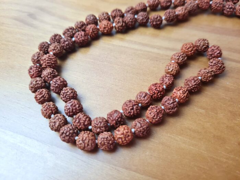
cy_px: 90
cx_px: 120
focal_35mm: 26
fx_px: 180
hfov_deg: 67.3
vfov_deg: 53.1
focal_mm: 5.4
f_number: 1.8
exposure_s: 1/120
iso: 200
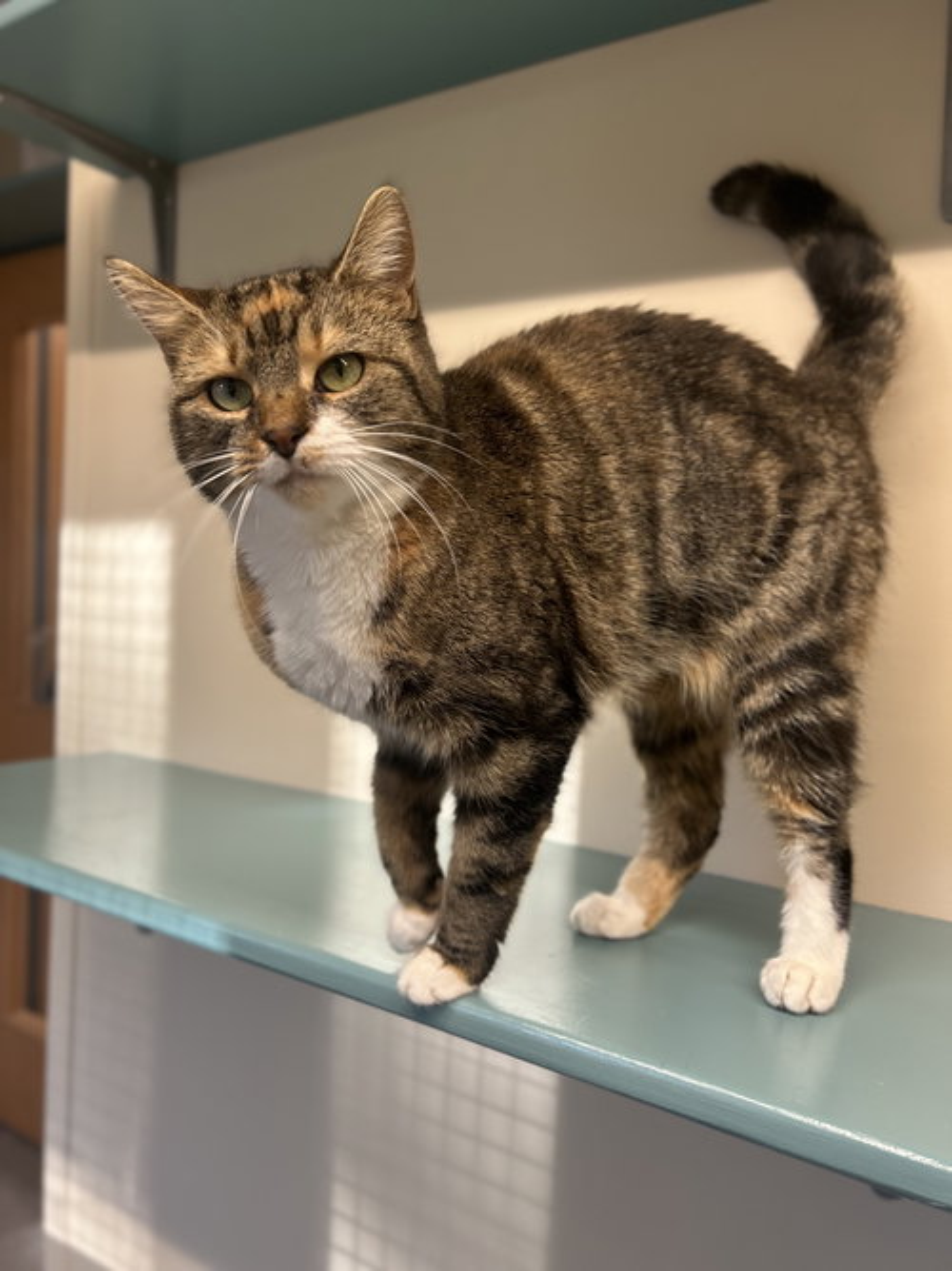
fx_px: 954
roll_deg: -2.7
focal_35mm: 26
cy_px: 636
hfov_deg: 53.0
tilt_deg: -3.2
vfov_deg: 67.3
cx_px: 476
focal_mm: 5.7
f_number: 1.5
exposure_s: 1/60
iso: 80
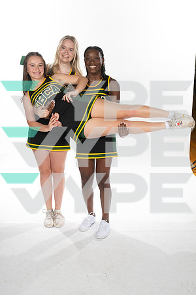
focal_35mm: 48
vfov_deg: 41.1
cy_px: 148
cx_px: 98
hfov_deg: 28.1
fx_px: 392
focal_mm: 48
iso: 640
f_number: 8
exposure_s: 1/400
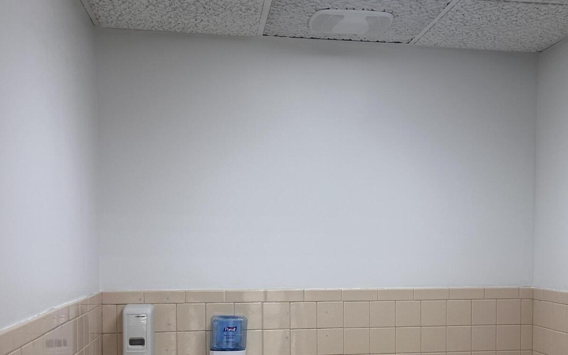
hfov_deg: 43.2
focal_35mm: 46
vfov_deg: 27.4
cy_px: 287
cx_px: 352
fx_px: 712
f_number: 1.5
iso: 64
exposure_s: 1/135
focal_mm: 5.7
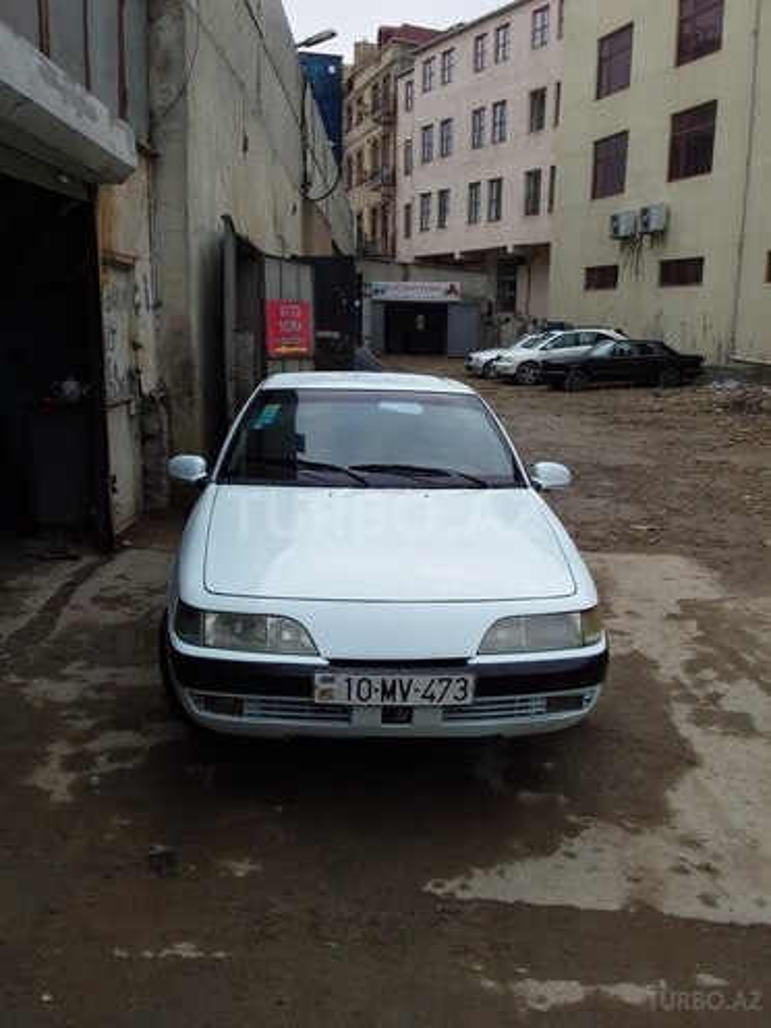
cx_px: 386
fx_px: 921
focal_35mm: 31
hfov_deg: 45.4
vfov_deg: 58.4
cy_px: 514
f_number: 2.2
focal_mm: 3.3
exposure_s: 1/545
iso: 40
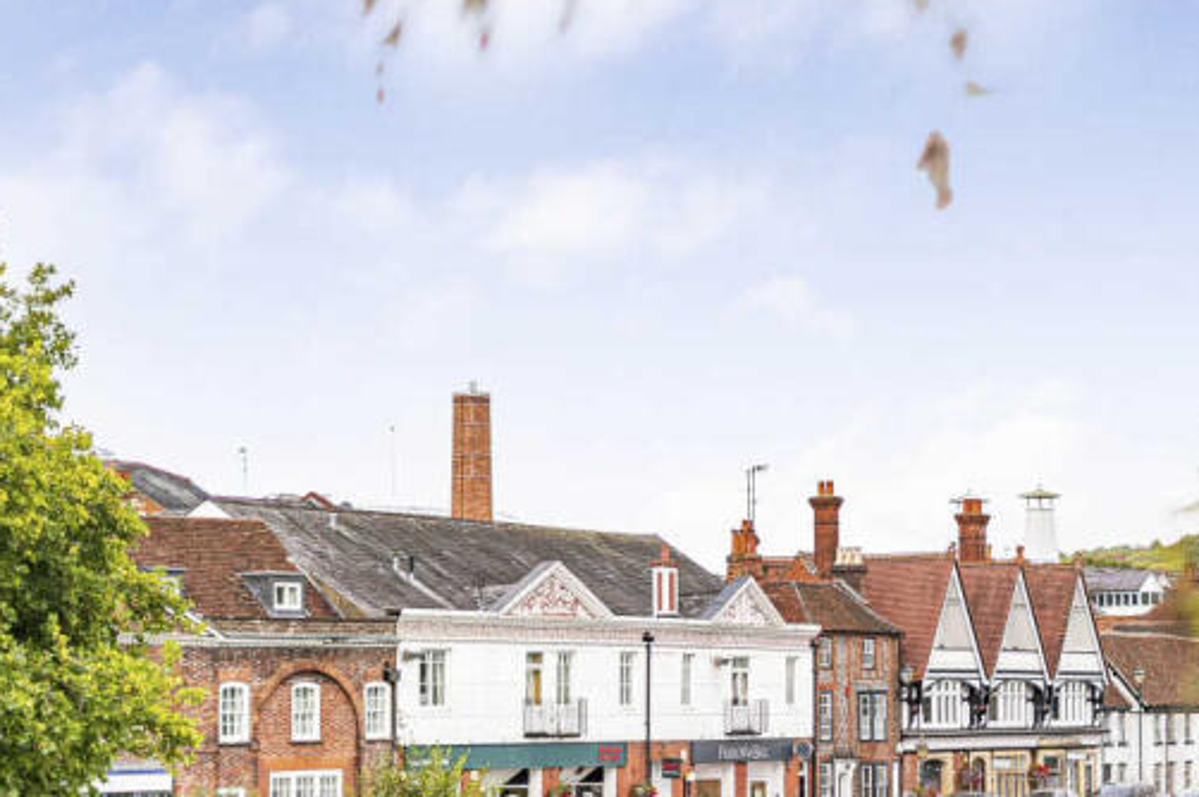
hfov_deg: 19.5
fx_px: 3395
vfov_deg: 13.4
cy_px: 580
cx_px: 1178
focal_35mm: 102
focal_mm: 50
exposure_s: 1/1000
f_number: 1.8
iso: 100
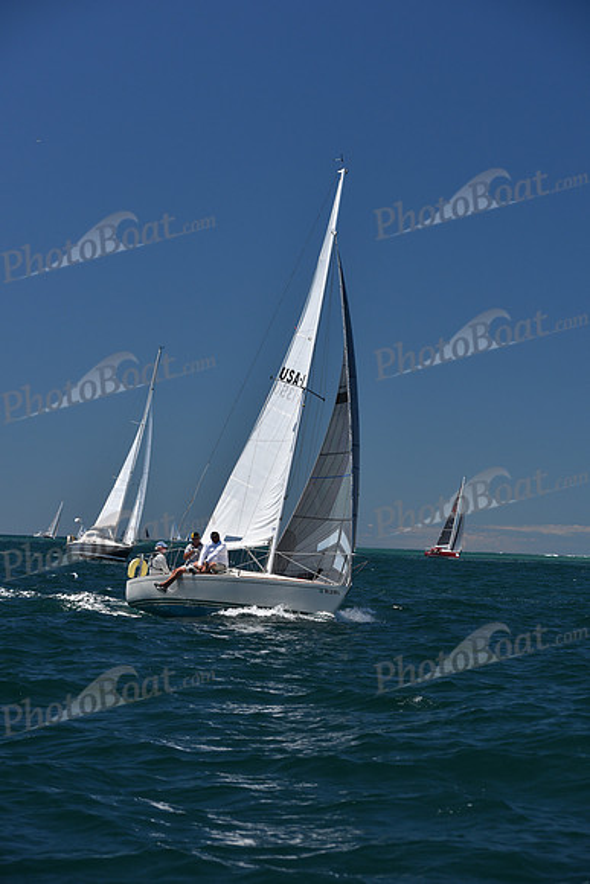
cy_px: 442
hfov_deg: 14.4
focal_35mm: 95
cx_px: 295
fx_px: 2334
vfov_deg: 21.5
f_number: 6.3
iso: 250
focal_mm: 95
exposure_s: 1/800
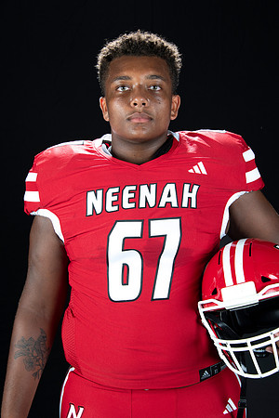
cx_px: 140
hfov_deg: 20.0
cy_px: 209
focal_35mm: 68
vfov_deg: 29.7
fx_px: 790
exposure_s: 1/160
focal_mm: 68
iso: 320
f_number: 9
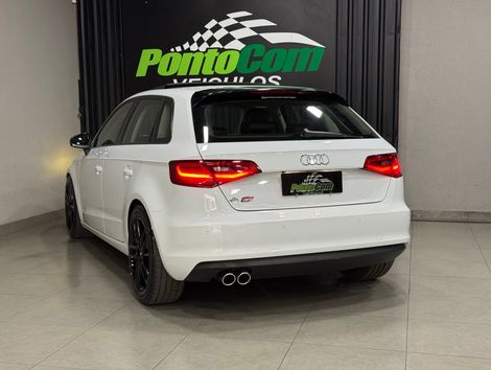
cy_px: 185
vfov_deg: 30.3
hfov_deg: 39.6
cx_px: 246
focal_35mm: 48
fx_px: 682
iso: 160
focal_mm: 6.76
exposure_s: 1/60
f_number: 1.78
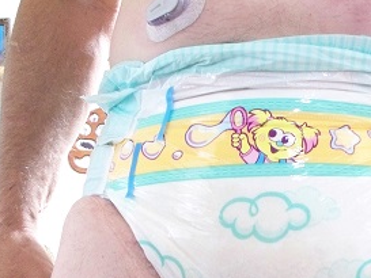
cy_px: 246
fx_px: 708
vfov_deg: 21.8
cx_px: 280
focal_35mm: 66
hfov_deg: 28.9
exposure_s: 1/4
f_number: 2.8
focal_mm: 7.54
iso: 400
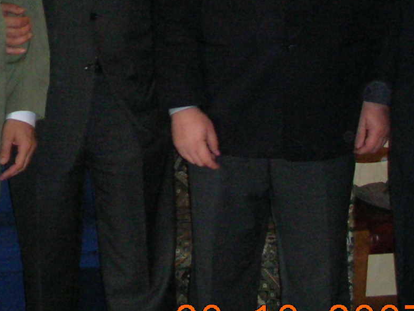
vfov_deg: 12.4
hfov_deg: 16.5
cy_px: -86
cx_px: -23
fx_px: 1388
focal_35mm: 116
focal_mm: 5.8
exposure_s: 1/60.1
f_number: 3
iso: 200
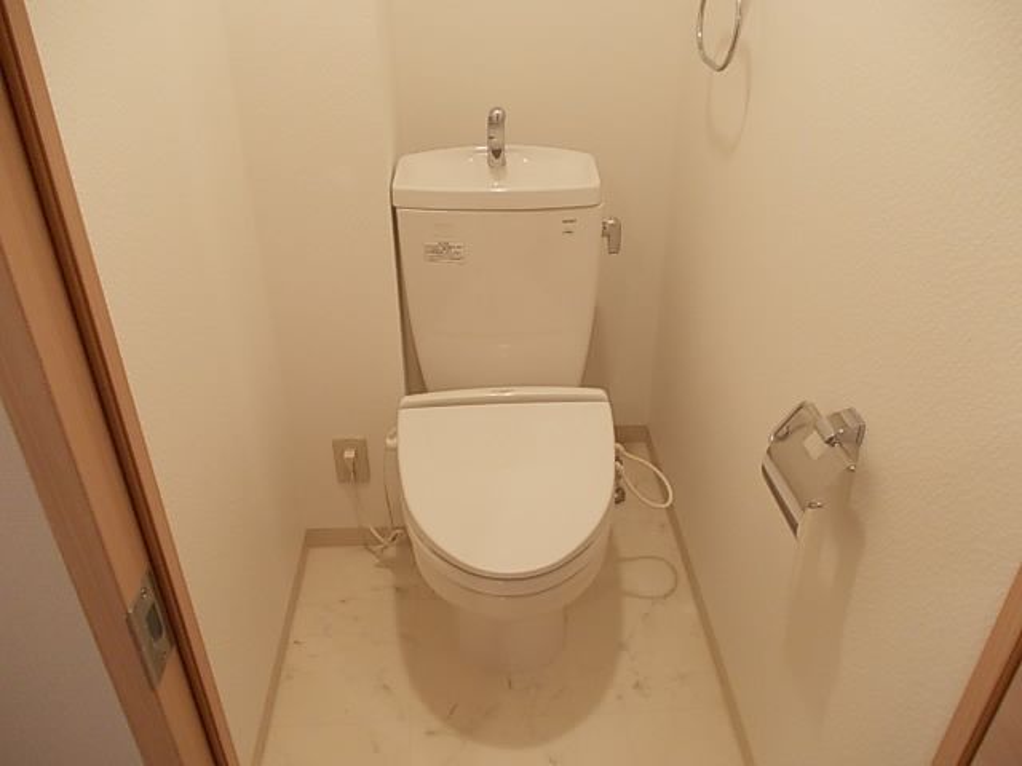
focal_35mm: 28
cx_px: 511
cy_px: 383
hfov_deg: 63.4
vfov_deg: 49.7
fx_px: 827
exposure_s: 1/25
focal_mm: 4
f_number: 2.7
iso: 160
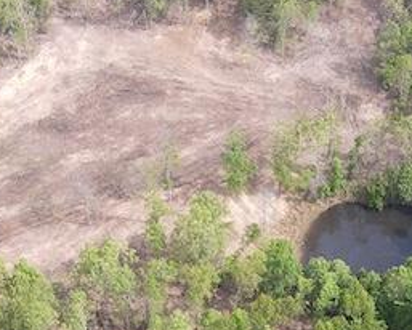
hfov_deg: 21.0
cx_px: 213
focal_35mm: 91
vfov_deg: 16.1
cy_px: 413
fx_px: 1110
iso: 100
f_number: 2.8
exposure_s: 1/15
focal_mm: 4.5
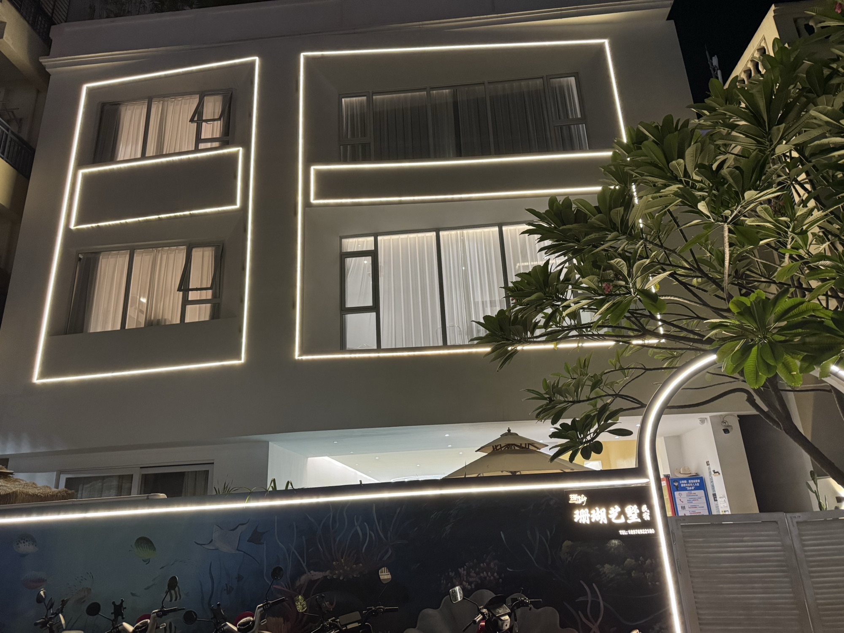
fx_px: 585
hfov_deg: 71.6
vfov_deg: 56.8
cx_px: 422
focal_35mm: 24
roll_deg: +2.9
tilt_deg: +19.5
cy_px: 316
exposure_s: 1/50
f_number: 1.78
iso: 640
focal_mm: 6.76
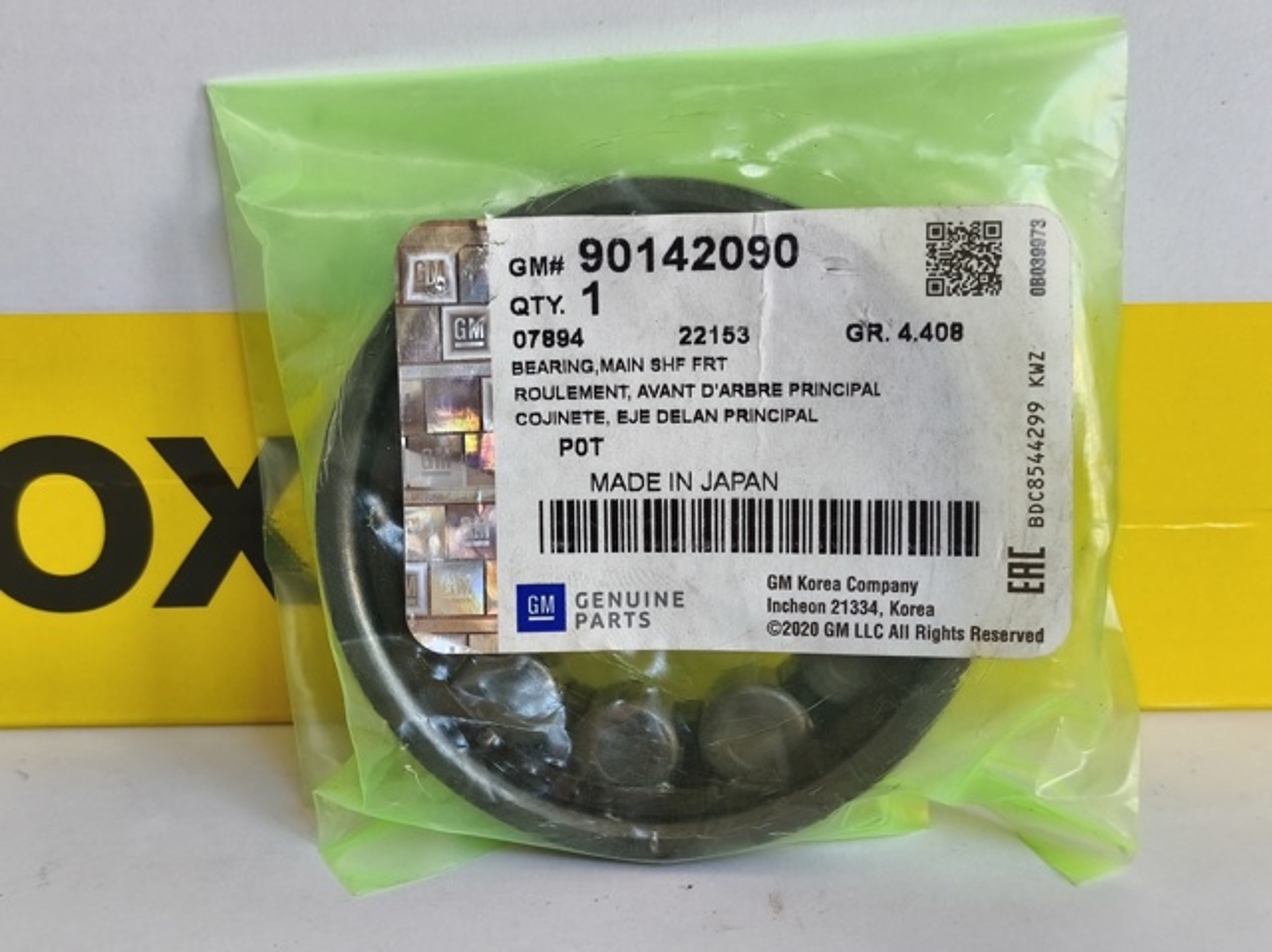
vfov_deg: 23.6
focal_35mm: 62
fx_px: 2277
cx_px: 636
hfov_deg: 31.2
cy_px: 476
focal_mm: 6.18
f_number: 1.65
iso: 320
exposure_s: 1/100
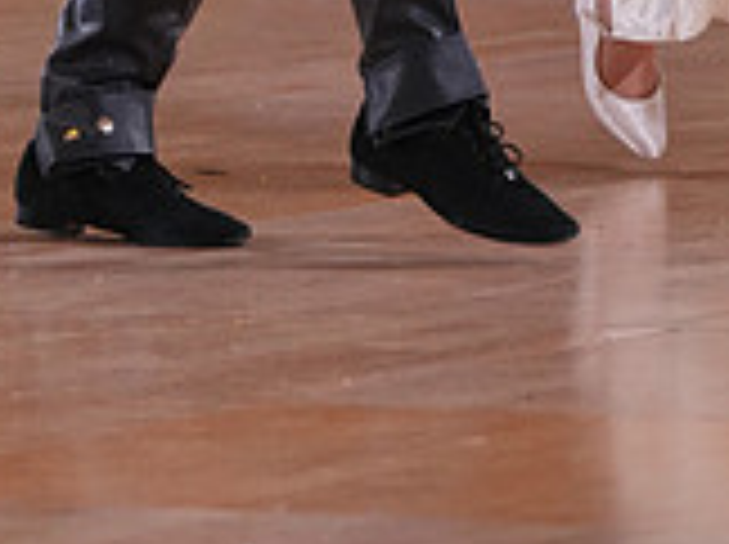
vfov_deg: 2.4
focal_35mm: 621
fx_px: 13059
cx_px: 515
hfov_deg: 3.2
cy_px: -499
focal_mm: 180
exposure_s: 1/400
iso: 2000
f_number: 5.6
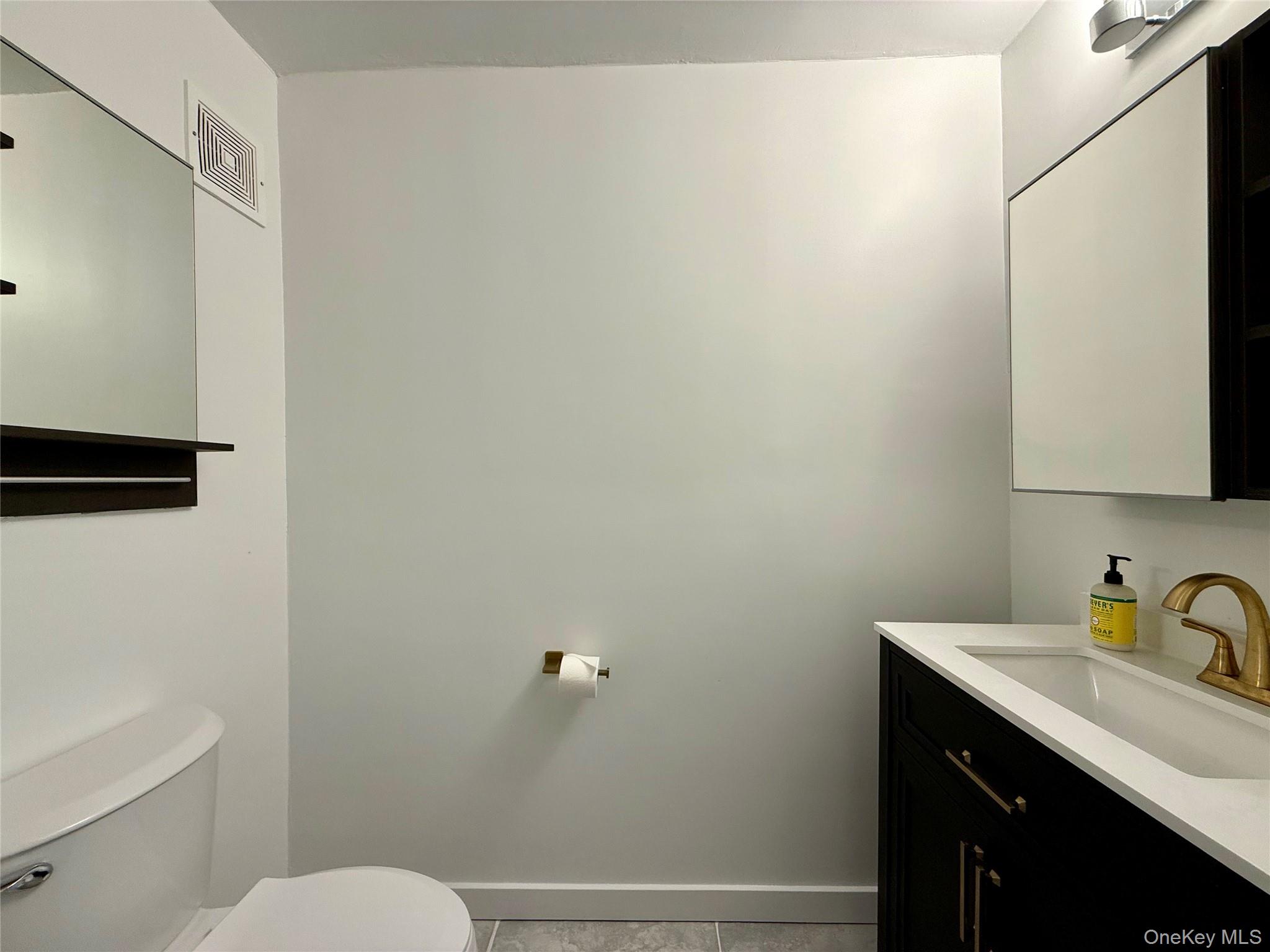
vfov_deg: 85.7
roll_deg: +0.8
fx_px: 514
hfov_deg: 102.1
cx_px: 635
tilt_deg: +0.7
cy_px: 476
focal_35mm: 14
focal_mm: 2.22
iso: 64
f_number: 2.2
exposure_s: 1/120
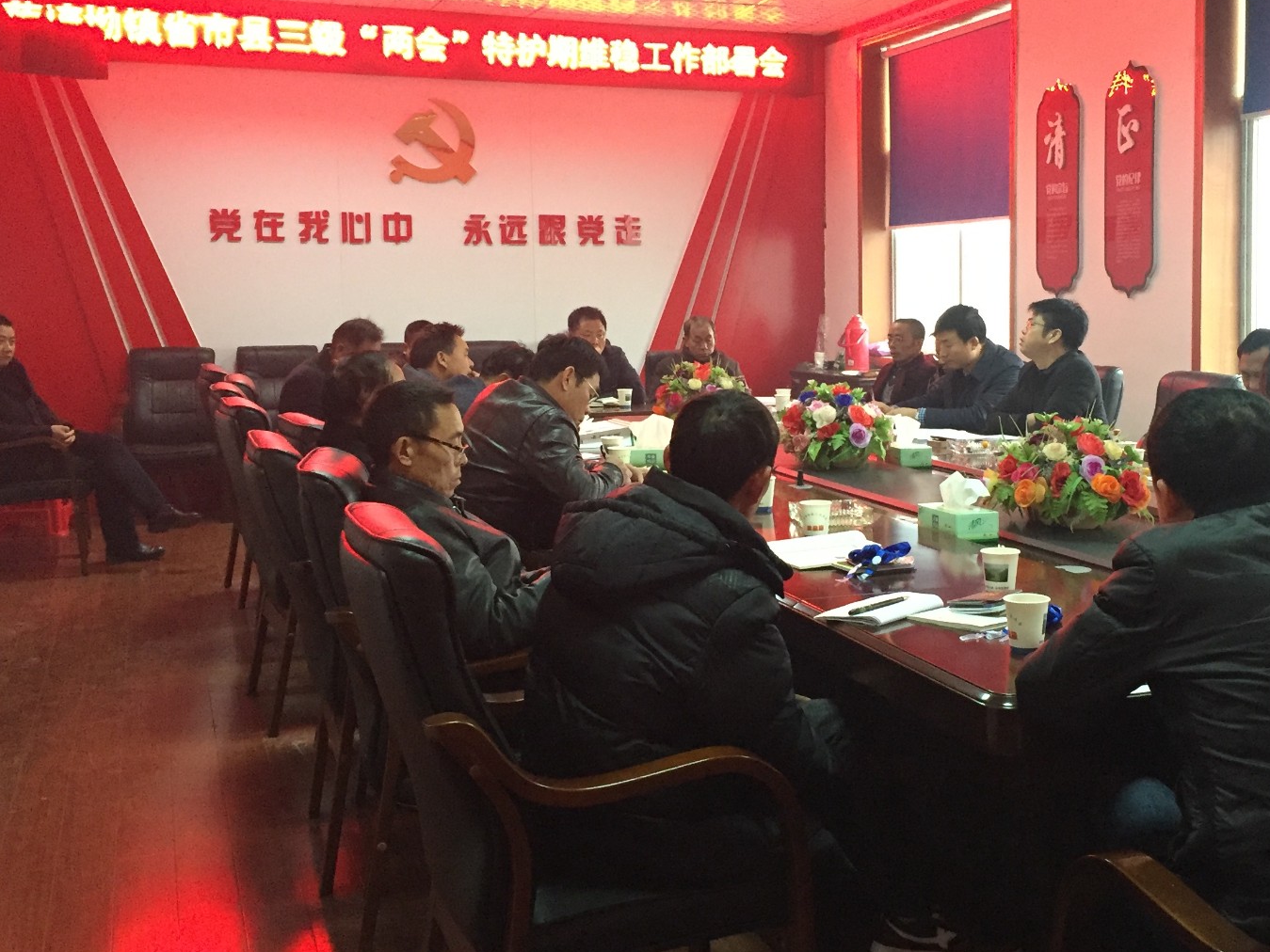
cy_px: 451
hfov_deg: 43.4
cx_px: 821
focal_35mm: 43
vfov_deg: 33.6
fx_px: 1578
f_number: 2.2
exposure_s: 1/25
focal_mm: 4.15
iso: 250
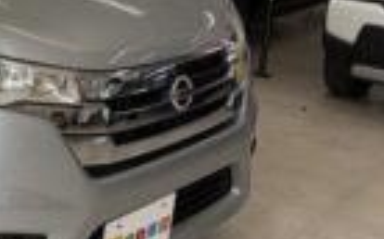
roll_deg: -0.5
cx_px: -97
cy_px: 46
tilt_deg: -13.7
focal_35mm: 70
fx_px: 732
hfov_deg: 25.8
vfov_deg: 18.4
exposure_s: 1/354
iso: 50
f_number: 1.6
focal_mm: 5.96
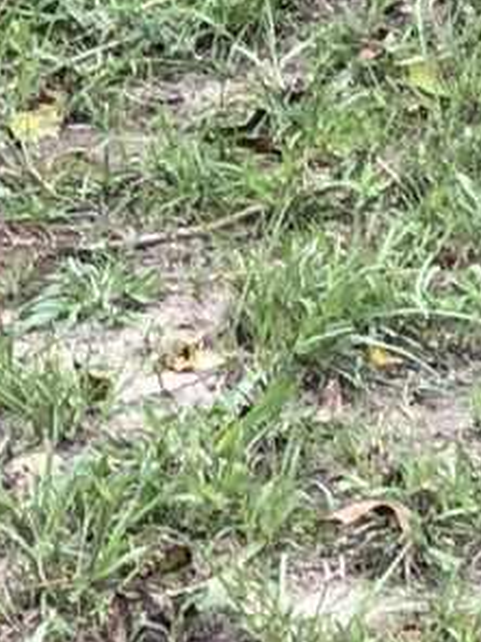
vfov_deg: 4.3
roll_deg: +0.1
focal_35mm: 443
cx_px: 836
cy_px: -1538
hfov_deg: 3.3
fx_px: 8207
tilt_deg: -1.5
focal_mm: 6.6
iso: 40
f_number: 2.8
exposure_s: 1/121
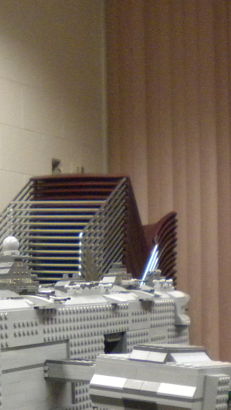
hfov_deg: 13.8
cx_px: -25
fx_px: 936
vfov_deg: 24.3
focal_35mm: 86
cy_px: 328
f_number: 3.1
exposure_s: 1/54
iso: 681
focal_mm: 6.3
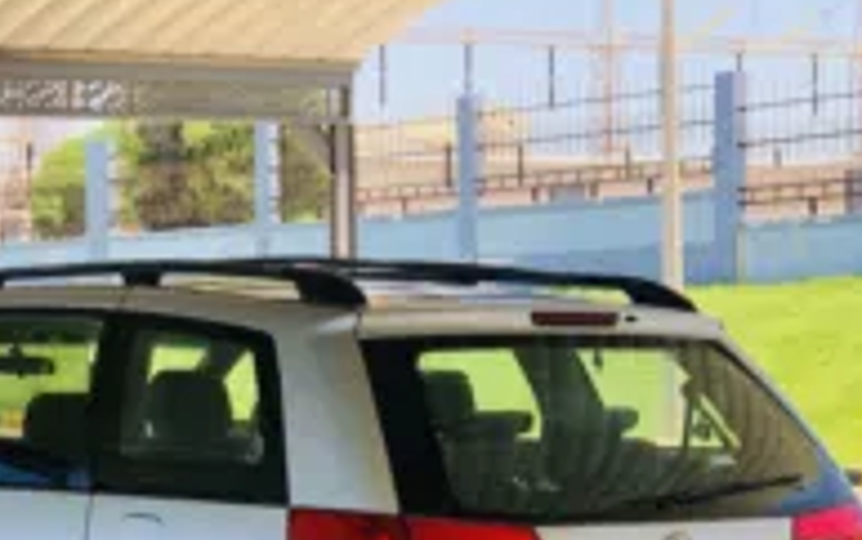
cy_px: 402
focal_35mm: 114
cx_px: 272
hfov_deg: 18.2
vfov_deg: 11.5
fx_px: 2680
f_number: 2.4
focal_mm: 6
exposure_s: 1/219
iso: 16
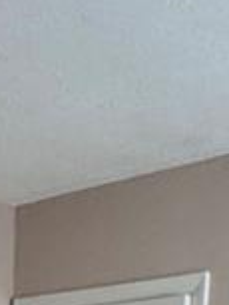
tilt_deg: -16.1
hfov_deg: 13.3
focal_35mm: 110
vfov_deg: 12.9
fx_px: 969
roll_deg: -1.4
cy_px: 762
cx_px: 12
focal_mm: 2.22
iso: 320
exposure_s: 1/120
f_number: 2.2
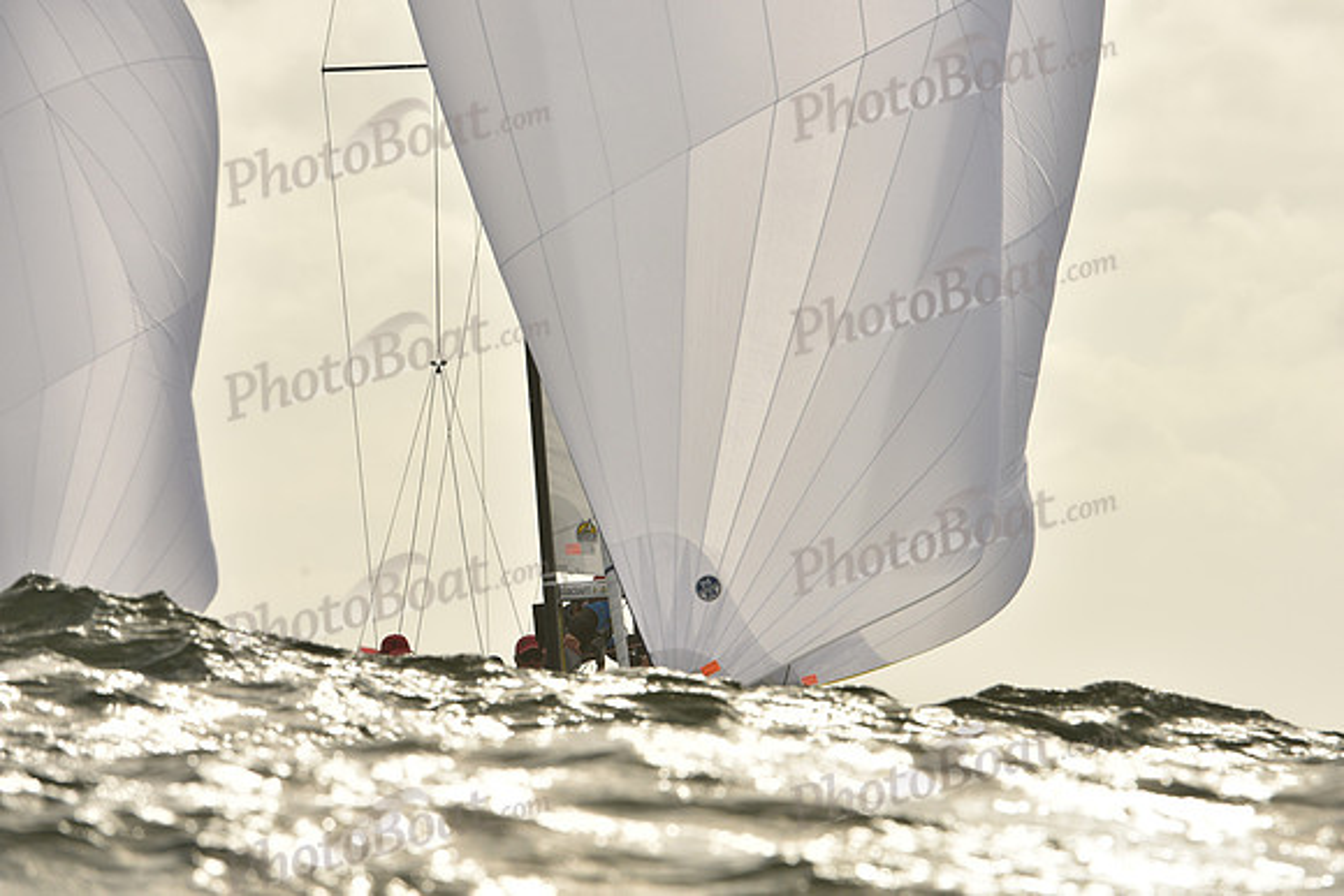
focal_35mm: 400
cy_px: 448
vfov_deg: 3.4
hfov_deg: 5.2
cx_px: 672
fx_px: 14936
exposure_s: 1/1250
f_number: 10
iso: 320
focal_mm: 400
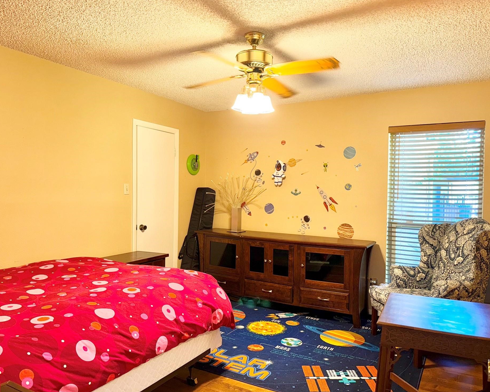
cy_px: 201
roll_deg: -0.9
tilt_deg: -1.1
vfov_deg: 54.9
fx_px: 377
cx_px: 257
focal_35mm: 26
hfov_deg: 66.0
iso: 64
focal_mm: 6.76
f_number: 1.78
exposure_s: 1/17
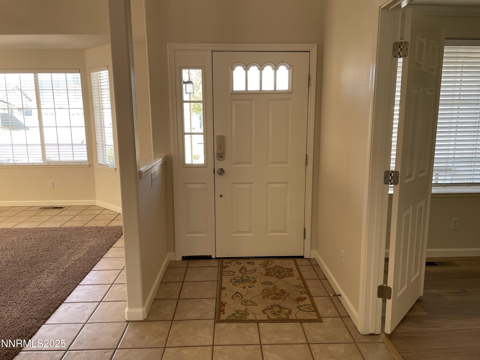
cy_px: 180
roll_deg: +0.3
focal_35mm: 26
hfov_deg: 67.3
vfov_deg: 53.1
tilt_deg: -10.6
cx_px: 240
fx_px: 361
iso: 80
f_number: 1.6
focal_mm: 4.2
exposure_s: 1/121
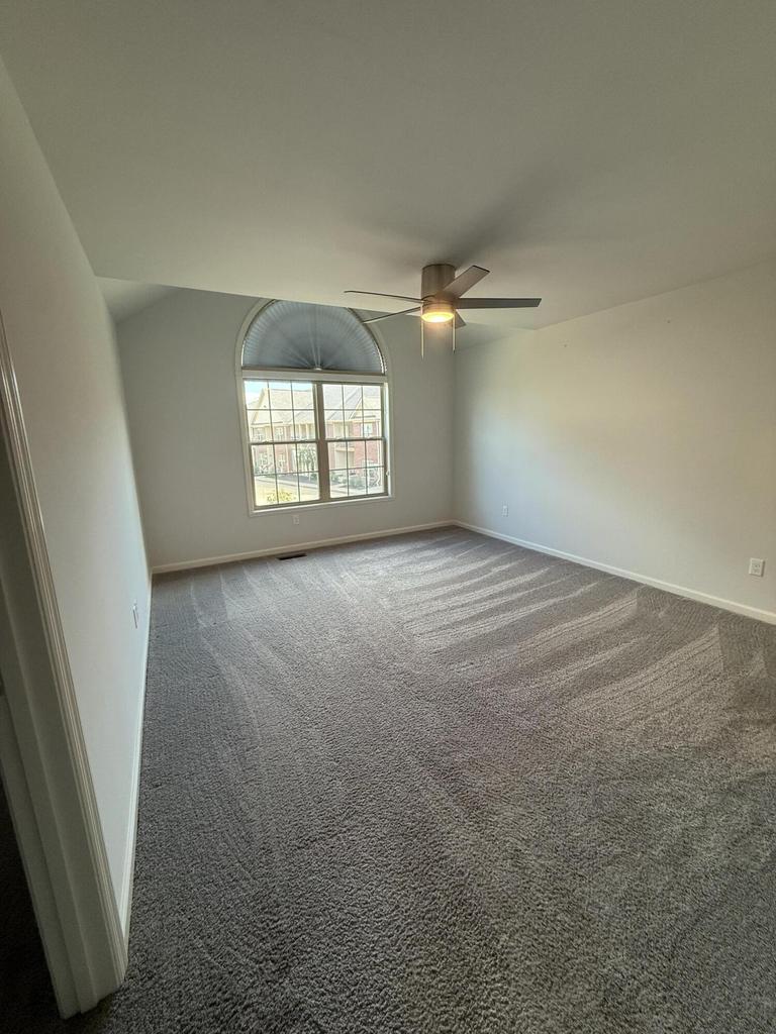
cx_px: 388
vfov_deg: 102.1
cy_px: 517
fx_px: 418
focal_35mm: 14
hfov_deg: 85.7
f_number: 2.2
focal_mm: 2.22
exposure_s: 1/120
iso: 160
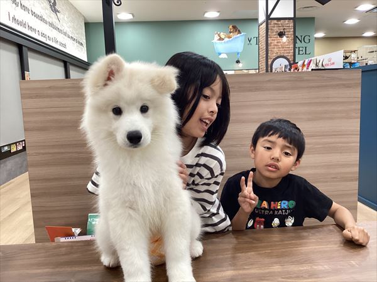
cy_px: 141
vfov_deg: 45.4
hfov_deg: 58.4
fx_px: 338
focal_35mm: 31
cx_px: 188
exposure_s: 1/60
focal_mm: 3.3
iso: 100
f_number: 2.4
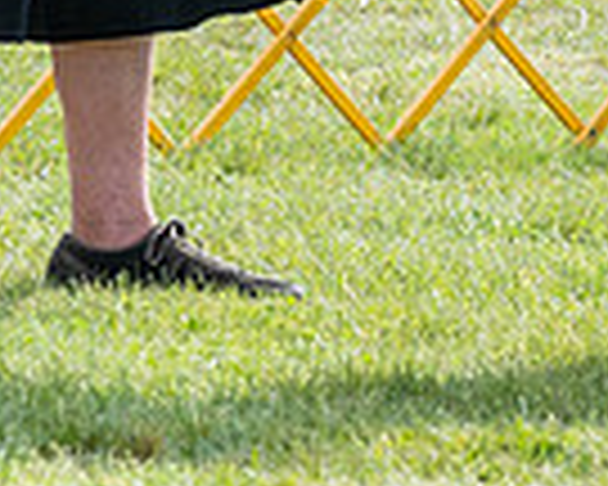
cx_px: 754
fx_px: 19038
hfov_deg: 1.8
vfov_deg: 1.5
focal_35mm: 1058
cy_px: -530
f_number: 5.6
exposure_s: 1/1250
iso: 640
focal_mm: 200
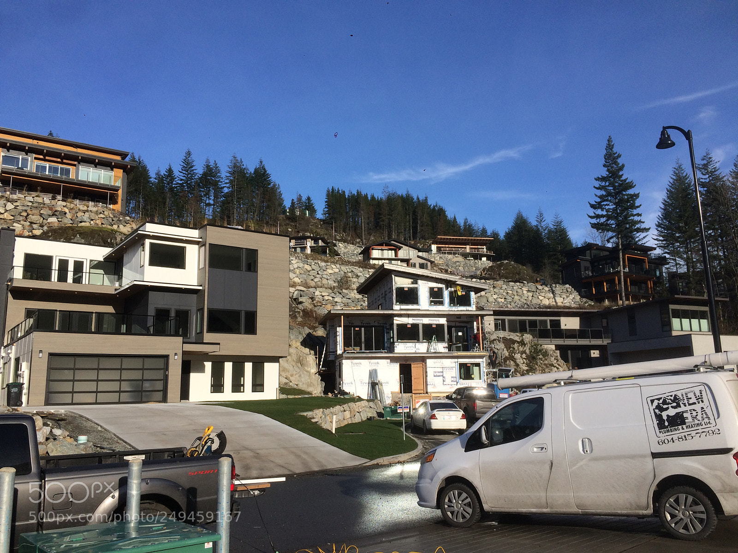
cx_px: 369
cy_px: 276
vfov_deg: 48.2
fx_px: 618
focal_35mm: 29
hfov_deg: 61.7
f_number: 2.2
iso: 32
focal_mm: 4.15
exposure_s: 1/2160
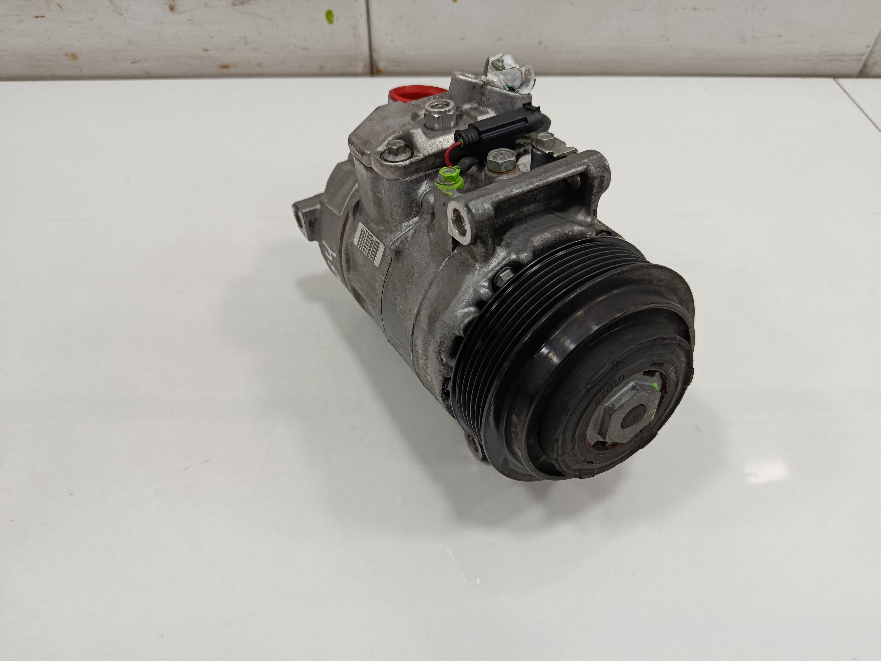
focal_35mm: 24
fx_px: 611
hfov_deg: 71.6
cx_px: 440
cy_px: 330
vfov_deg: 56.8
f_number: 1.7
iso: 956
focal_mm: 5.24
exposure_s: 1/100
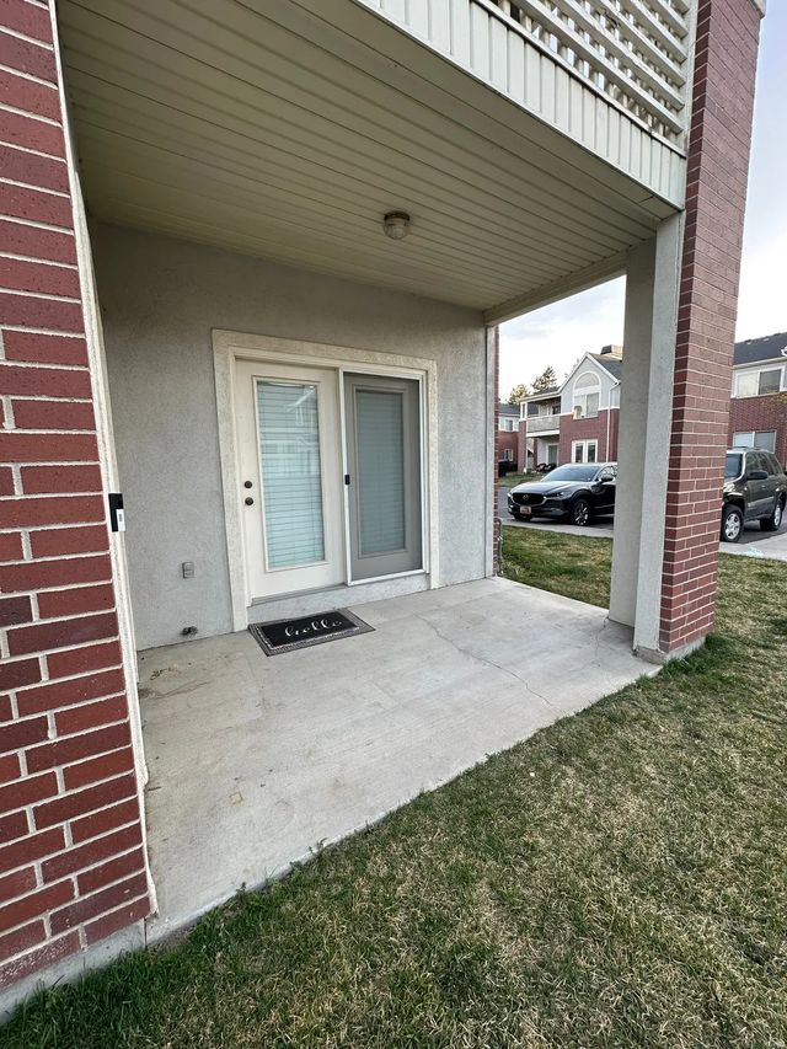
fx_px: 424
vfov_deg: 102.1
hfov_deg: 85.7
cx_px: 394
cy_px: 524
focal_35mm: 14
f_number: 2.2
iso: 40
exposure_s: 1/99
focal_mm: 2.22
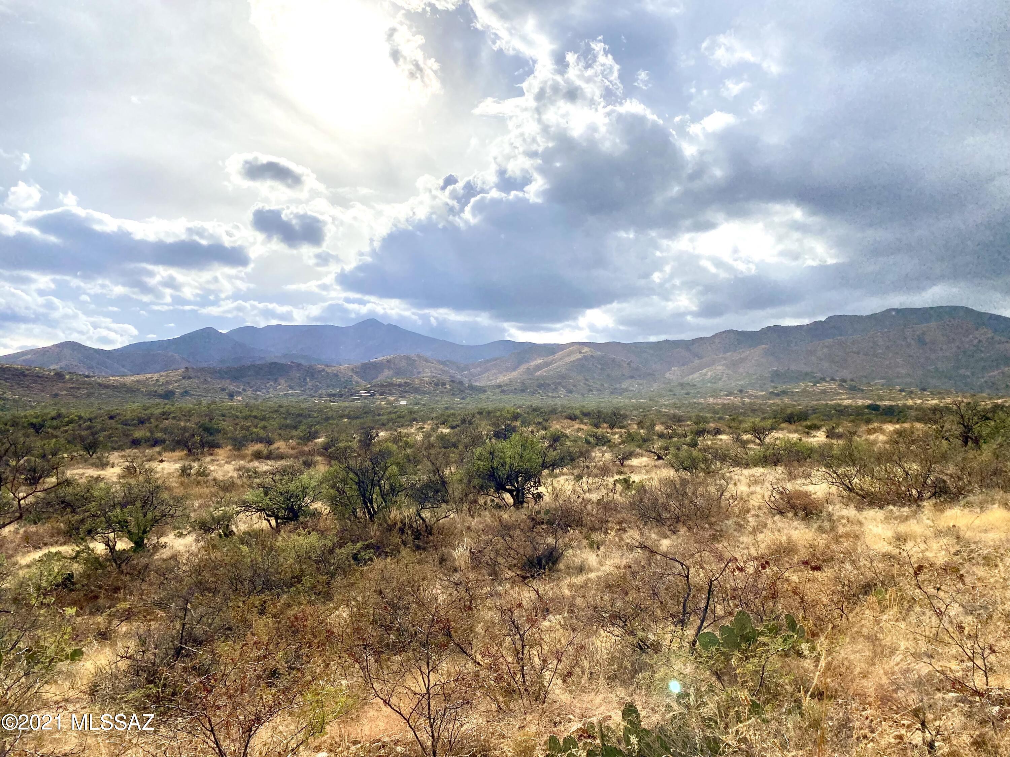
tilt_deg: +2.8
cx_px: 505
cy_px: 378
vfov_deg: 53.1
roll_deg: +0.4
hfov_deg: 67.3
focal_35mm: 26
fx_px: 759
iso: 32
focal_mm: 4.25
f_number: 1.8
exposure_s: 1/8197
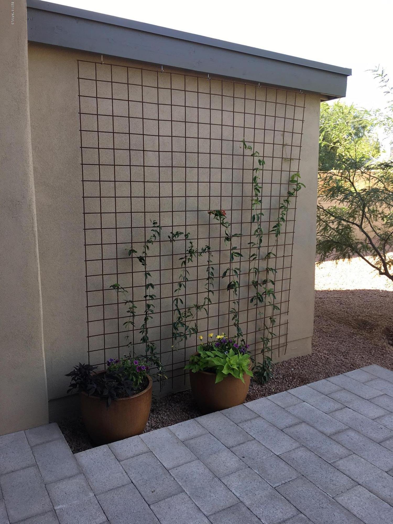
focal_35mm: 29
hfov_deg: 48.2
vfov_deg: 61.7
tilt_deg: -9.0
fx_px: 439
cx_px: 196
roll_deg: +0.0
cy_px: 262
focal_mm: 4.15
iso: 25
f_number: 2.2
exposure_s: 1/149
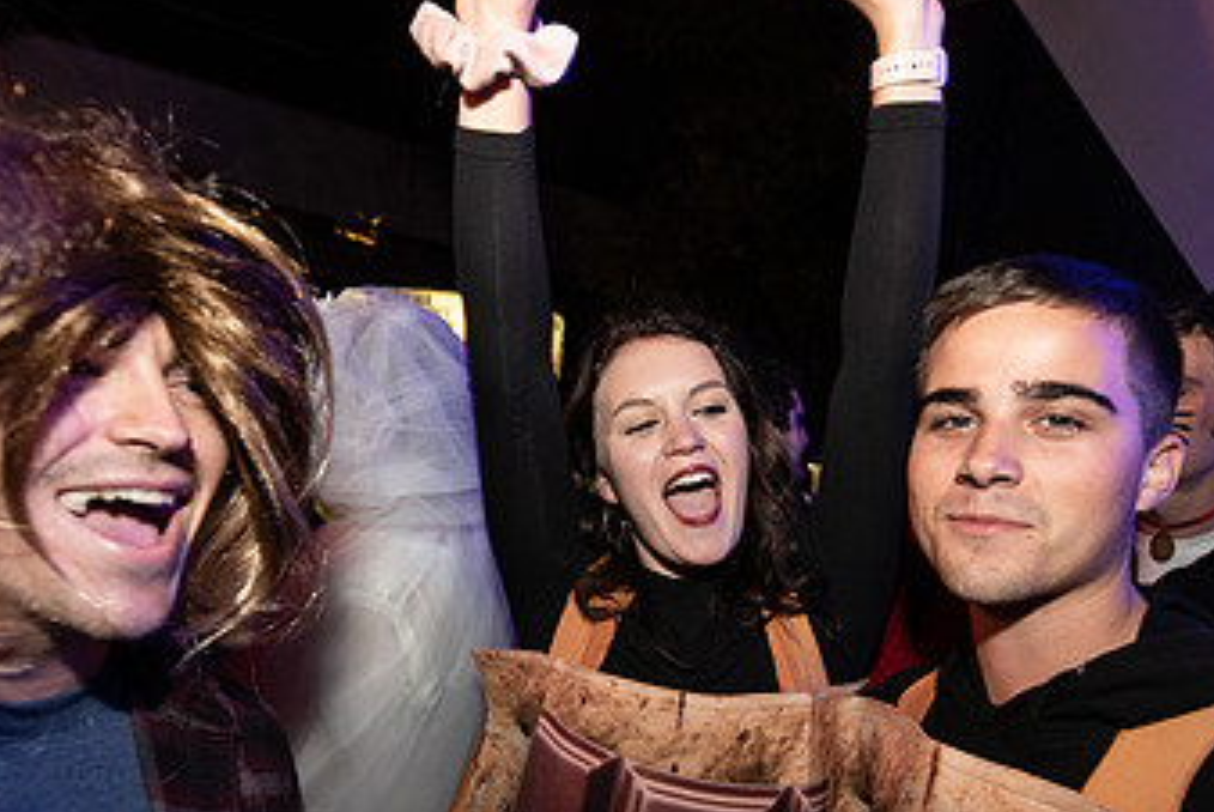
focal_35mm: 24
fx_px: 810
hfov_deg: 73.7
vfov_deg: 51.9
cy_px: 562
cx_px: 629
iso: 2000
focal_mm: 14
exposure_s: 1/80
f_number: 3.5
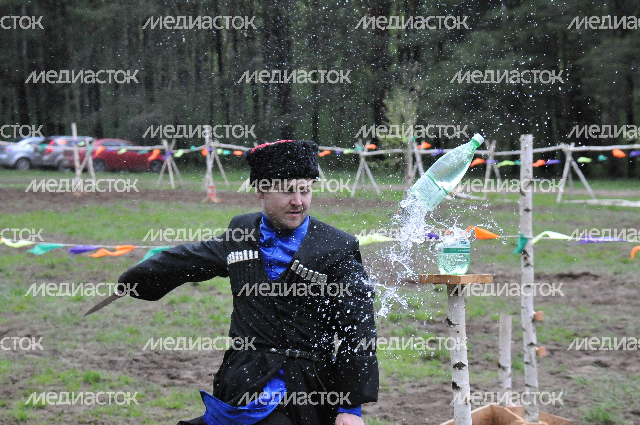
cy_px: 212
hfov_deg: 20.9
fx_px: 1731
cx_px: 320
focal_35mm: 98
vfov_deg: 14.0
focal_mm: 65
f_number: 5.6
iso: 3200
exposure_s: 1/1000
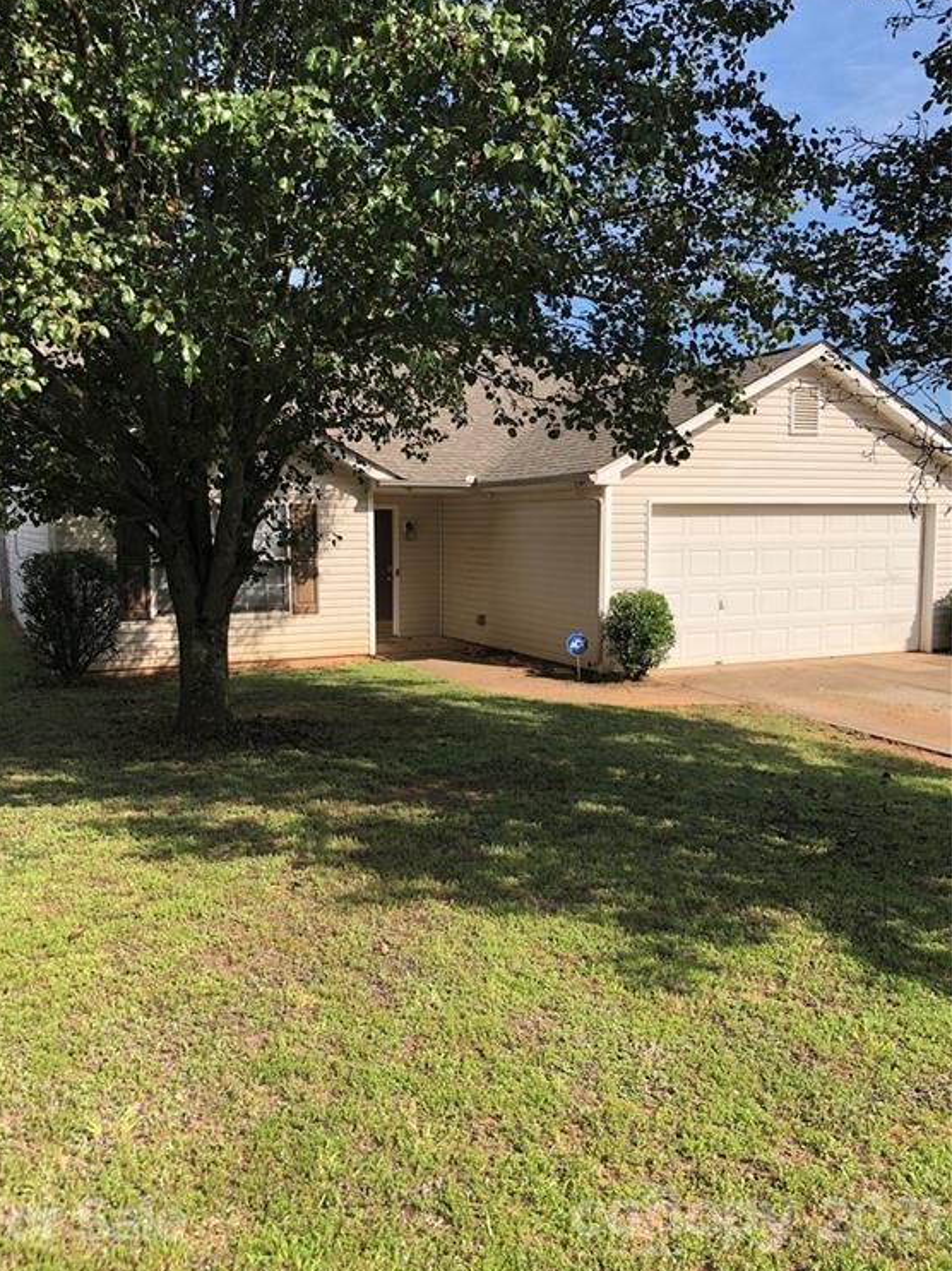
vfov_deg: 61.7
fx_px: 1064
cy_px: 624
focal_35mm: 29
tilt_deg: -3.9
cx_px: 461
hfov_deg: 48.2
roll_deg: +0.6
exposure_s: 1/1000
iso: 20
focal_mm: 3.99
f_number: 1.8
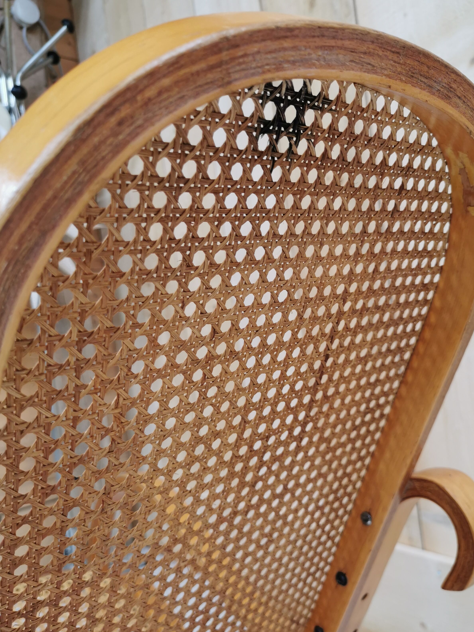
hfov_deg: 45.4
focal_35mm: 31
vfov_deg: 58.2
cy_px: 353
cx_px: 263
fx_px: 566
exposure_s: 1/112
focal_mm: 5.58
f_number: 1.8
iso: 50
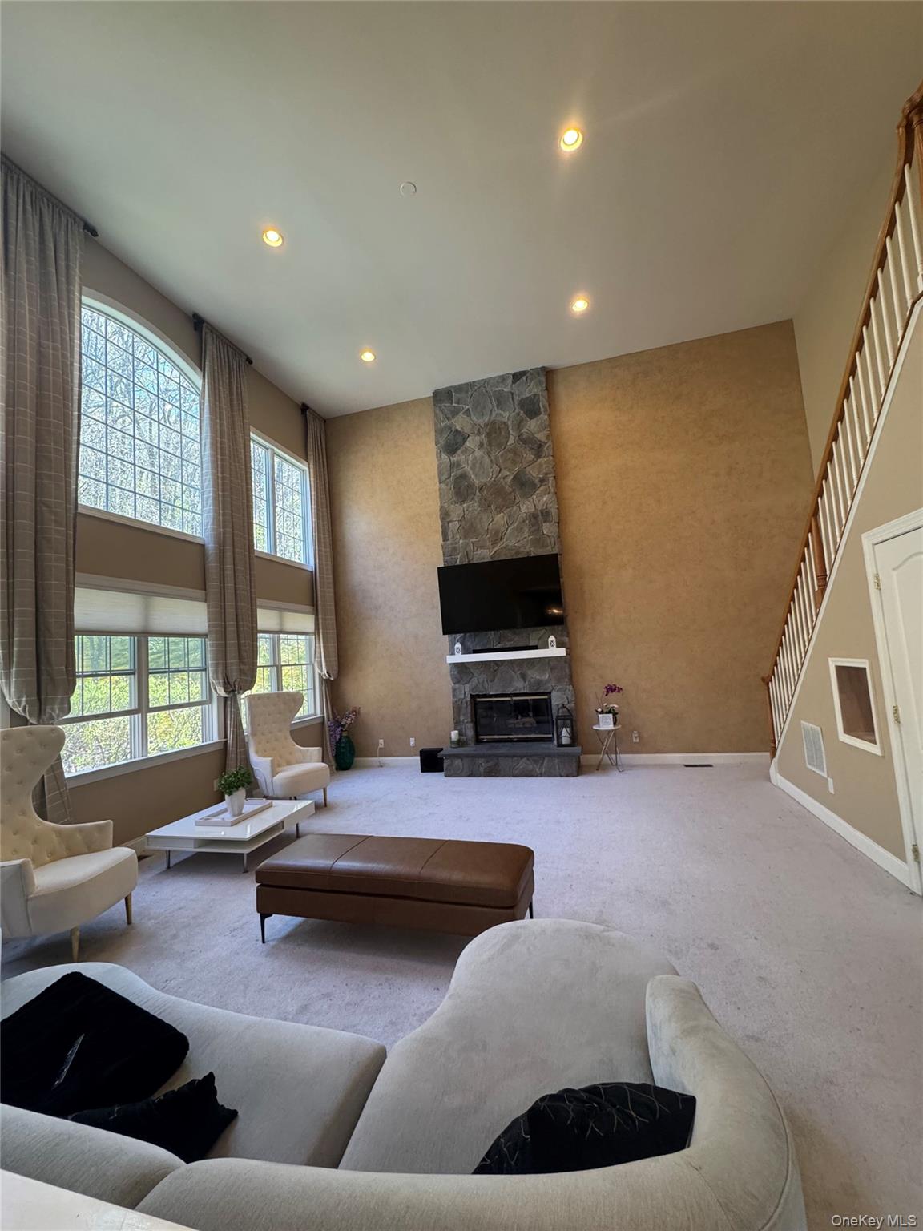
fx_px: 498
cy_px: 616
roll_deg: +4.2
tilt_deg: +4.6
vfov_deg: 102.1
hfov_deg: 85.7
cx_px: 462
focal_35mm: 14
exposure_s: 1/120
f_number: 2.2
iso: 320
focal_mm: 2.22
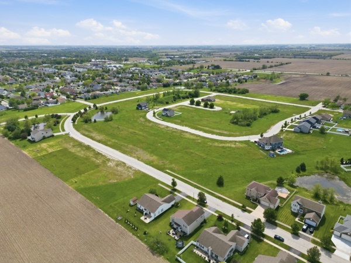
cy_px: 132
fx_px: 243
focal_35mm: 24
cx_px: 176
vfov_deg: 56.8
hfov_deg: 71.6
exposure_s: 1/5000
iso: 160
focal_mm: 6.7
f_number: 1.7
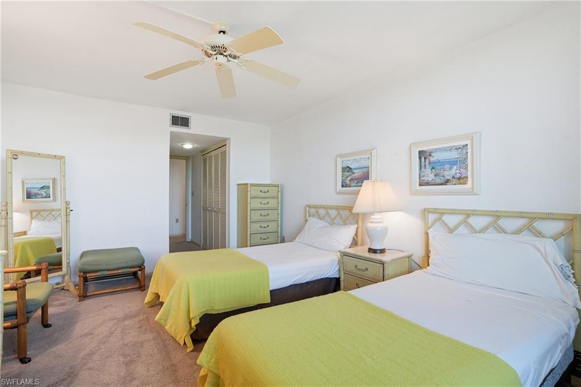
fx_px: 258
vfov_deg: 73.7
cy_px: 194
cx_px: 290
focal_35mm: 16
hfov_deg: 96.8
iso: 200
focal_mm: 16
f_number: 9
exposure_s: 1/40
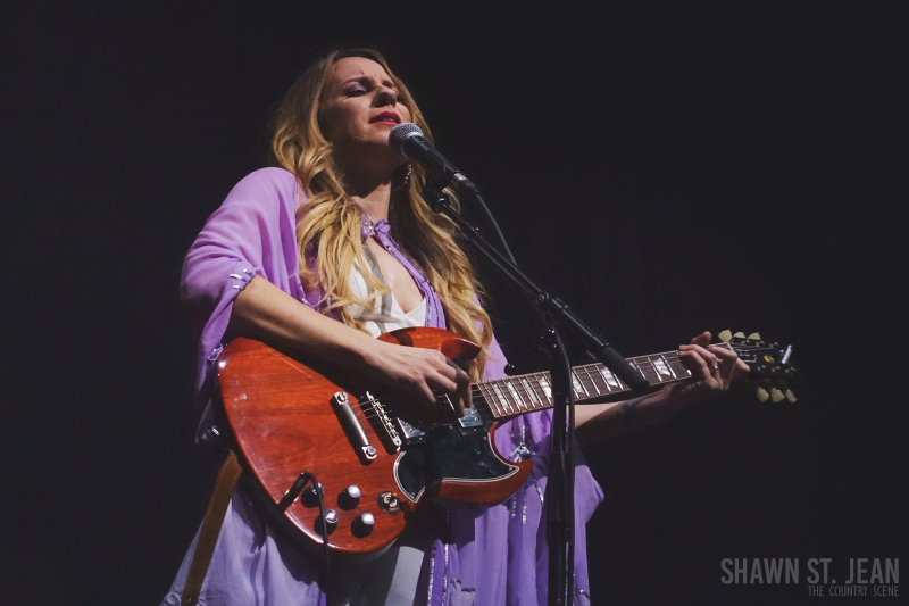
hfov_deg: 28.8
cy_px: 303
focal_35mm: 70
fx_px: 1767
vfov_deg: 19.4
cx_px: 454
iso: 1250
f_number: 2.8
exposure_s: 1/60
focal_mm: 25.7
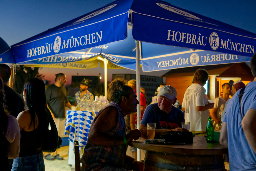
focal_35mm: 45
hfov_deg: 43.6
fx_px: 320
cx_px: 128
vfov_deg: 29.9
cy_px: 86
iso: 6400
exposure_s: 1/160
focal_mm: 30
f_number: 2.8
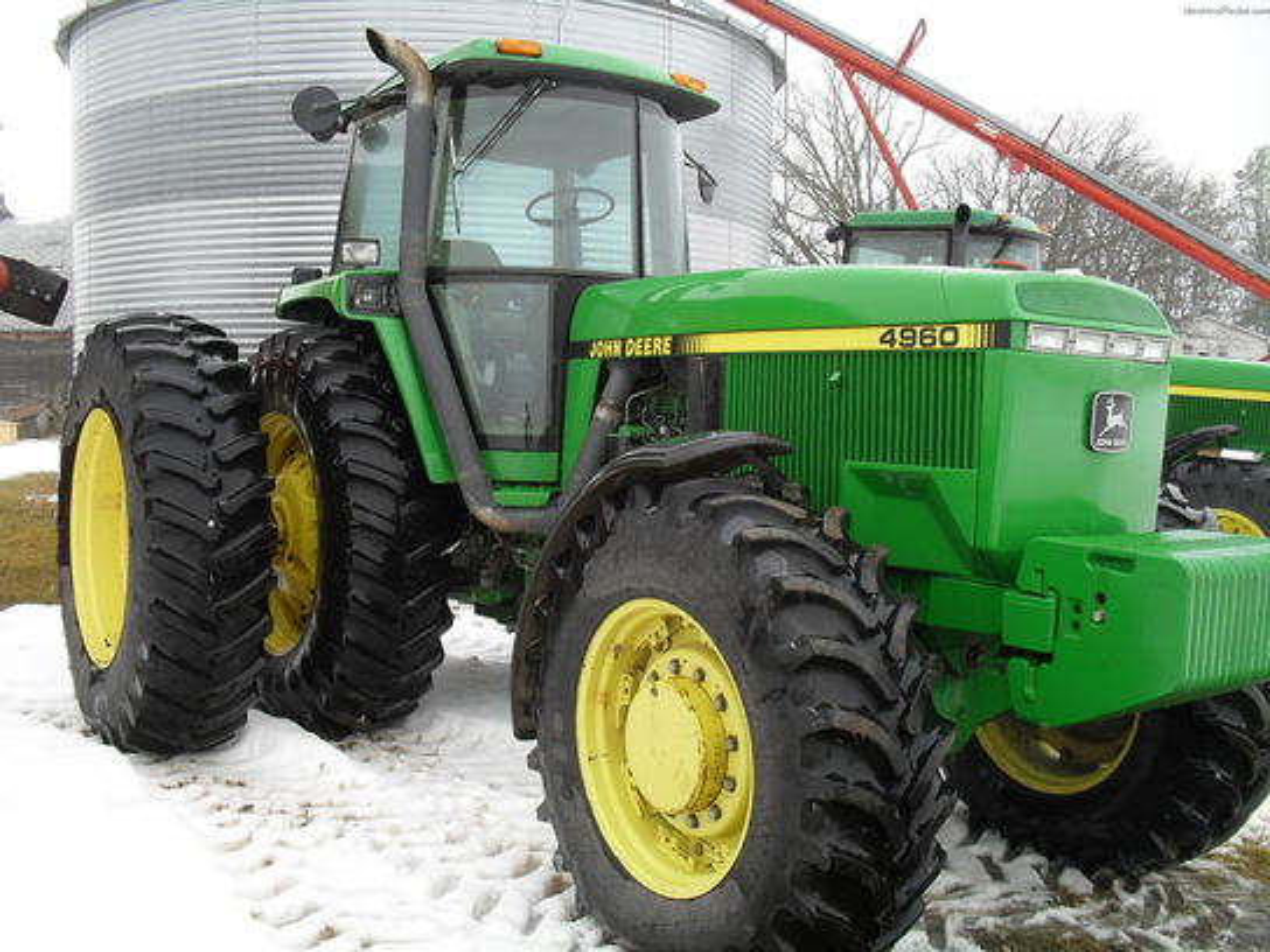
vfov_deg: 40.7
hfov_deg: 52.6
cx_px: 635
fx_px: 1284
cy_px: 476
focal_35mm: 35
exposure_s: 1/180
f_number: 3.2
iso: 100
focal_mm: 6.3
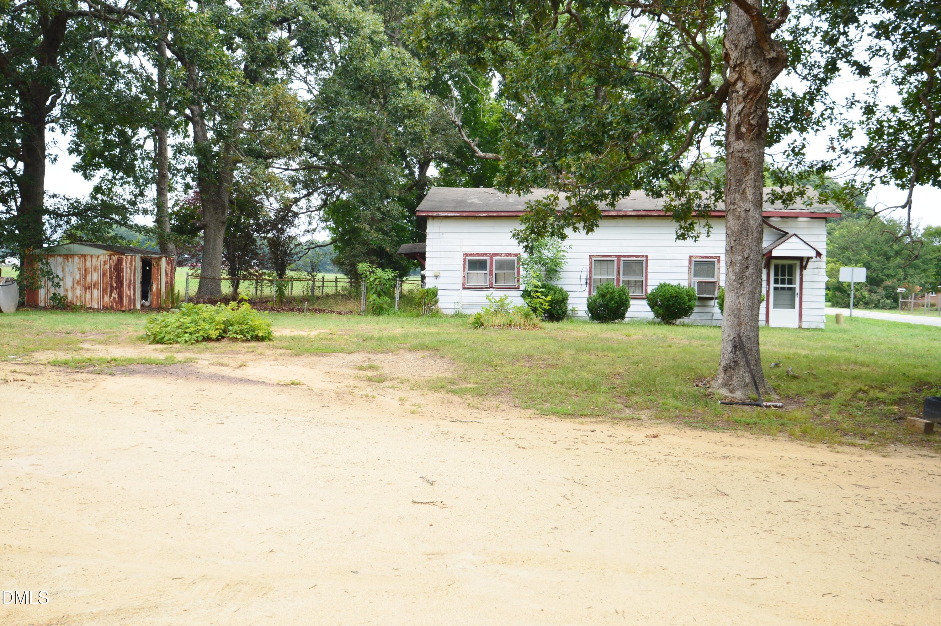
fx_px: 823
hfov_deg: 59.5
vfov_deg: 41.6
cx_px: 470
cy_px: 313
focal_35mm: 32
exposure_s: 1/100
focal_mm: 21
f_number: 7.1
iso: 100
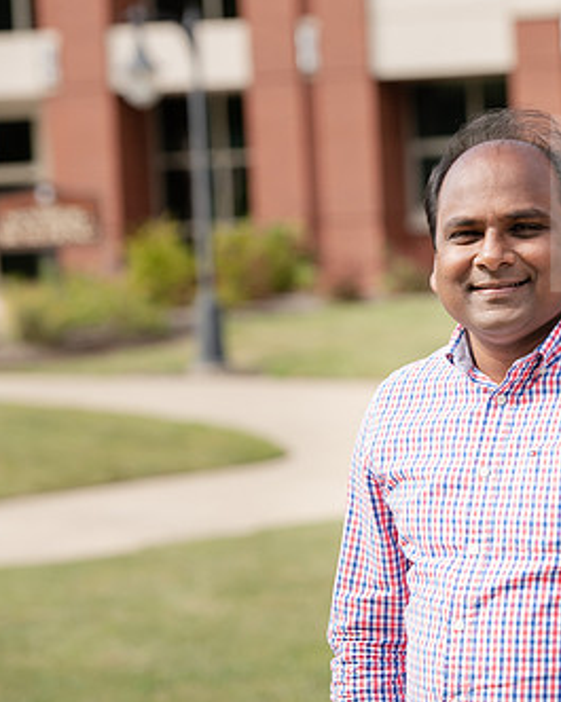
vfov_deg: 9.8
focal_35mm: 197
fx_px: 4094
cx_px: 487
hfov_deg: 7.8
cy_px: 371
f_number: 5
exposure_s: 1/320
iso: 160
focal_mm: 120
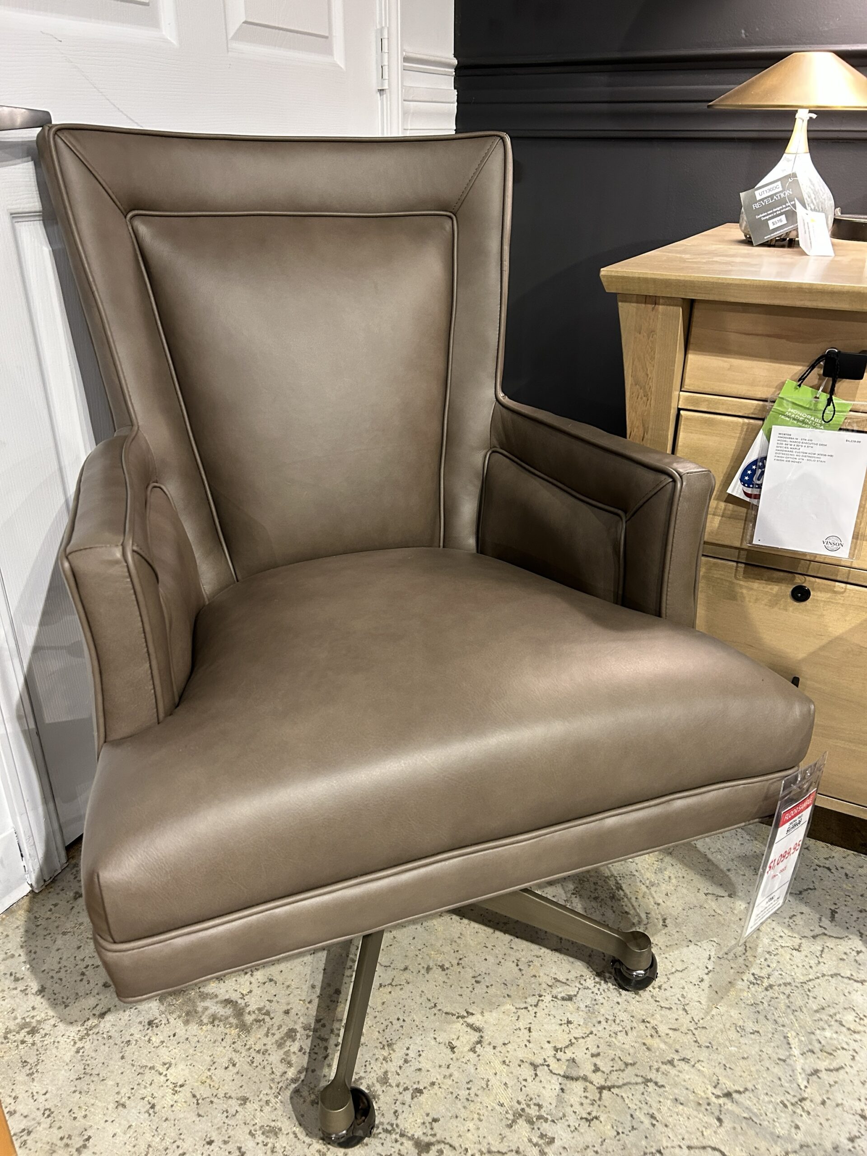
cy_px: 578
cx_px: 434
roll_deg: -1.3
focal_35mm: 26
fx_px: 868
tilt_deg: -26.2
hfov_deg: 53.1
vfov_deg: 67.3
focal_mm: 5.7
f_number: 1.5
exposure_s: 1/60
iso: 250
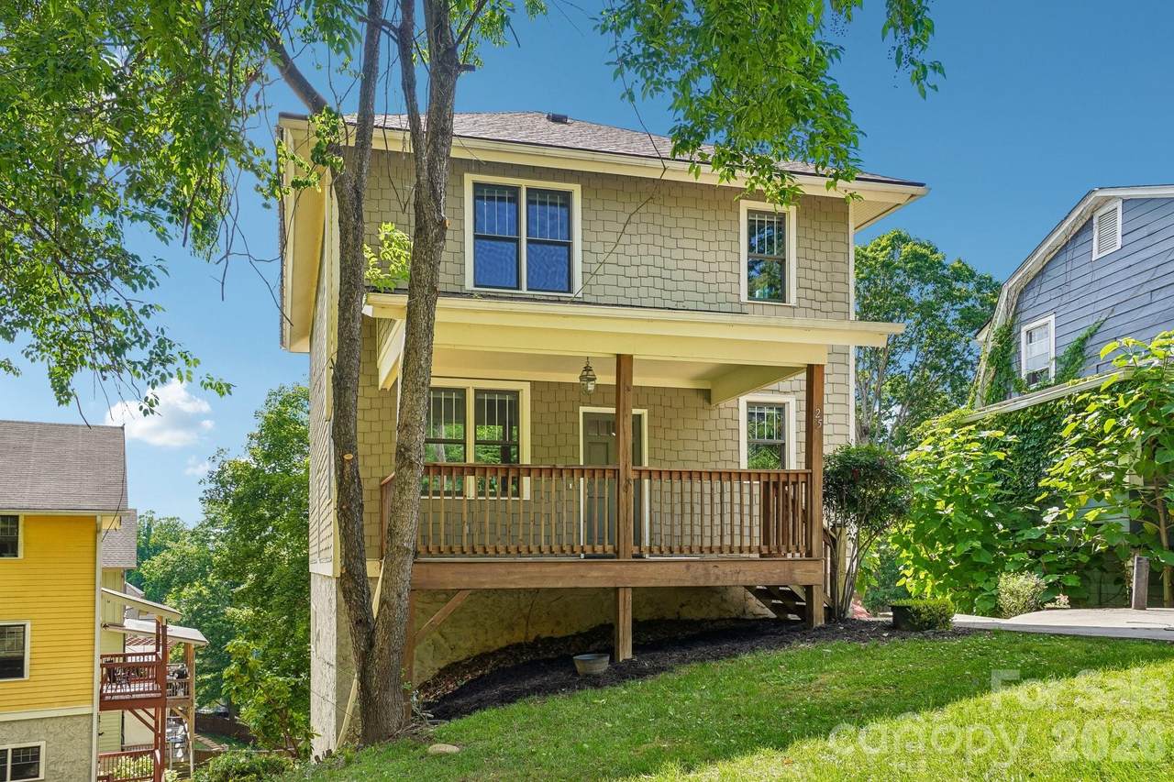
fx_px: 783
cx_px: 587
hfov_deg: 73.8
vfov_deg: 53.1
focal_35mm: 24
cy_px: 391
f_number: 8
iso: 100
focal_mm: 16
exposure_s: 1/80
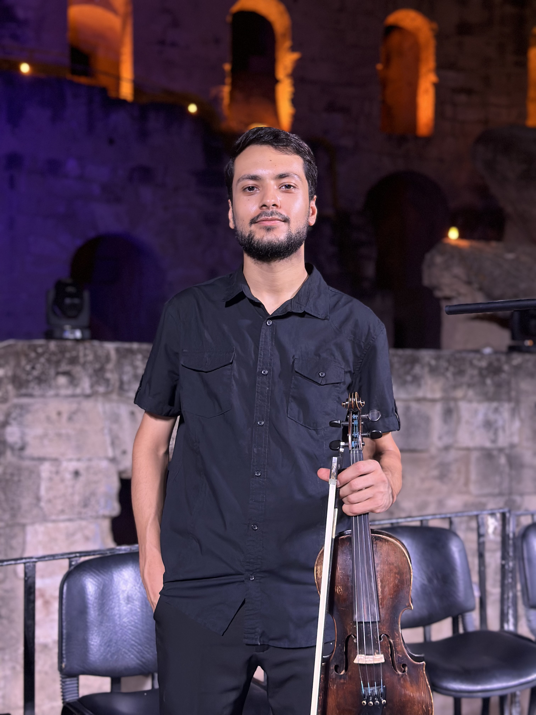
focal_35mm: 48
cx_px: 268
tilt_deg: +0.0
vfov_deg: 39.7
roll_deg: -0.7
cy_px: 358
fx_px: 991
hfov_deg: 30.3
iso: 250
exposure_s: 1/50
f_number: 1.78
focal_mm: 6.86
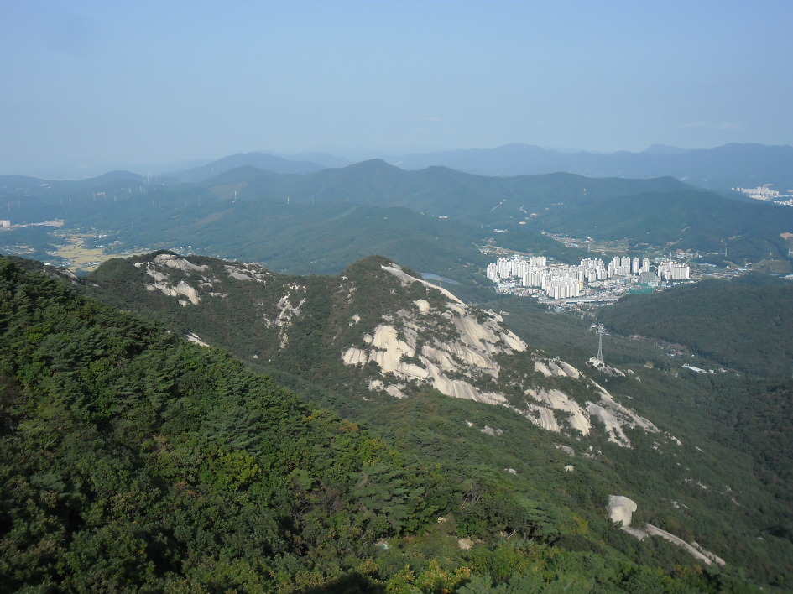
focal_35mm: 37
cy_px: 297
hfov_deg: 50.2
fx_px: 847
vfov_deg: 38.6
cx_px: 396
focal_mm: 6.6
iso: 80
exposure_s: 1/583
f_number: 4
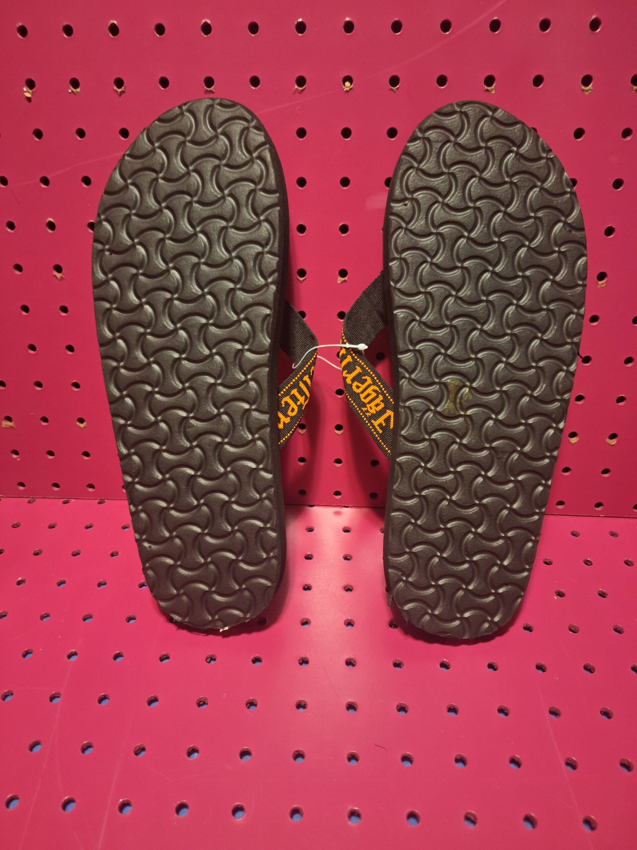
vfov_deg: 73.9
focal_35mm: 23
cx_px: 318
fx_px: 564
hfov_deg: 58.9
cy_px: 425
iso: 400
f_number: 1.8
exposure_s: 1/20
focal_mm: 5.54
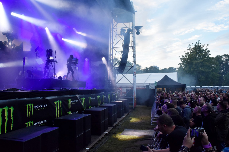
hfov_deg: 70.4
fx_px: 162
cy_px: 76
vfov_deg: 50.4
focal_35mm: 26
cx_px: 114
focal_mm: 17
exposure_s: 1/200
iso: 1250
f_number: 7.1
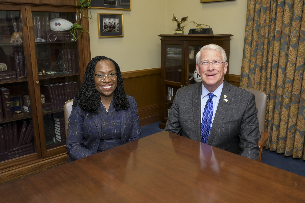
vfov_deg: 38.3
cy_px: 102
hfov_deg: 55.1
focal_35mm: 34
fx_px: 292
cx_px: 152
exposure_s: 1/200
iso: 1600
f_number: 6.3
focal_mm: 34.5
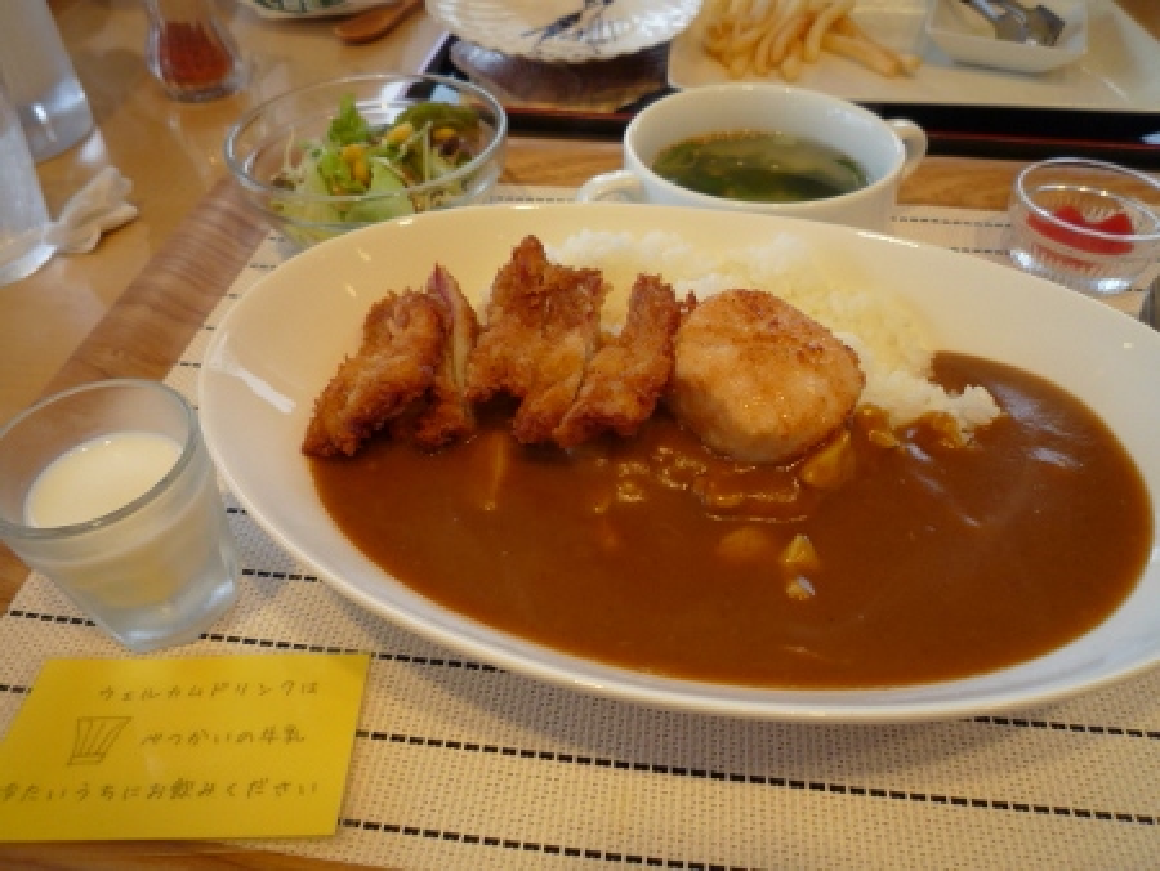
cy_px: 436
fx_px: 838
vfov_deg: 54.9
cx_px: 580
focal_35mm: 25
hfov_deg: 69.4
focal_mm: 4.4
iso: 100
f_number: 2.8
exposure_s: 1/60
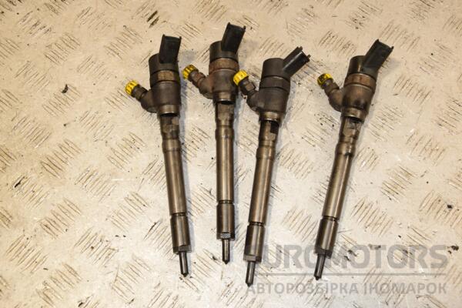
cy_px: 154
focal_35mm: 45
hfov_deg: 43.6
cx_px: 231
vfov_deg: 29.9
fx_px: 577
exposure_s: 1/200
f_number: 8
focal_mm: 30
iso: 800
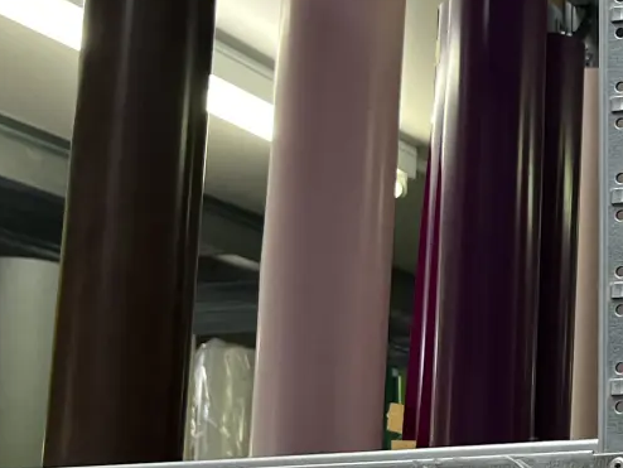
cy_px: 173
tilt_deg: +14.8
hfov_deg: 17.8
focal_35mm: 101
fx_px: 1819
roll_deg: +1.9
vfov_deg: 14.6
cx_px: 876
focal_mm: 5.1
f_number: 1.6
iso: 50
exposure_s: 1/100
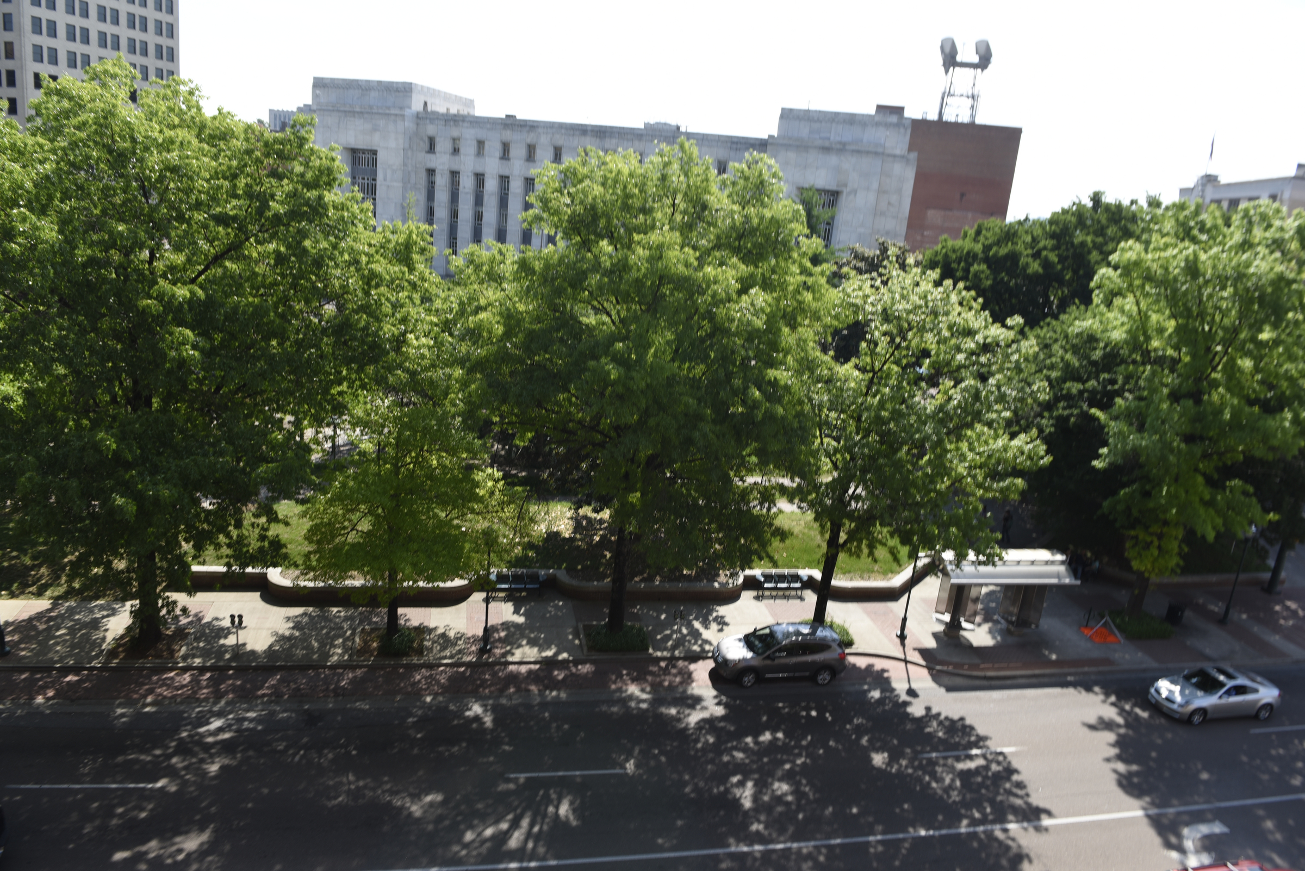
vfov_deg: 53.2
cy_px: 436
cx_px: 652
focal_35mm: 24
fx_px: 870
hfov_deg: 73.7
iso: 100
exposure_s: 1/320
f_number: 5.6
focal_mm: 24
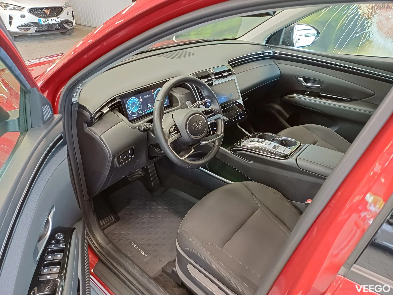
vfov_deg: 54.9
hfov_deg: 69.4
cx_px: 196
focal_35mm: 25
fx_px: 284
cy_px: 148
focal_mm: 4.65
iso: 1000
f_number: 1.8
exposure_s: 1/20
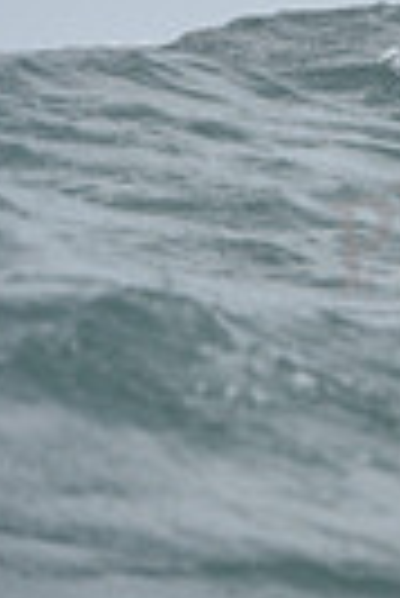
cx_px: 1200
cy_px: -124
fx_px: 18783
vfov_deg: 1.8
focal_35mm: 1130
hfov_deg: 1.2
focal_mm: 260
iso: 320
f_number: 8
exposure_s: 1/1000
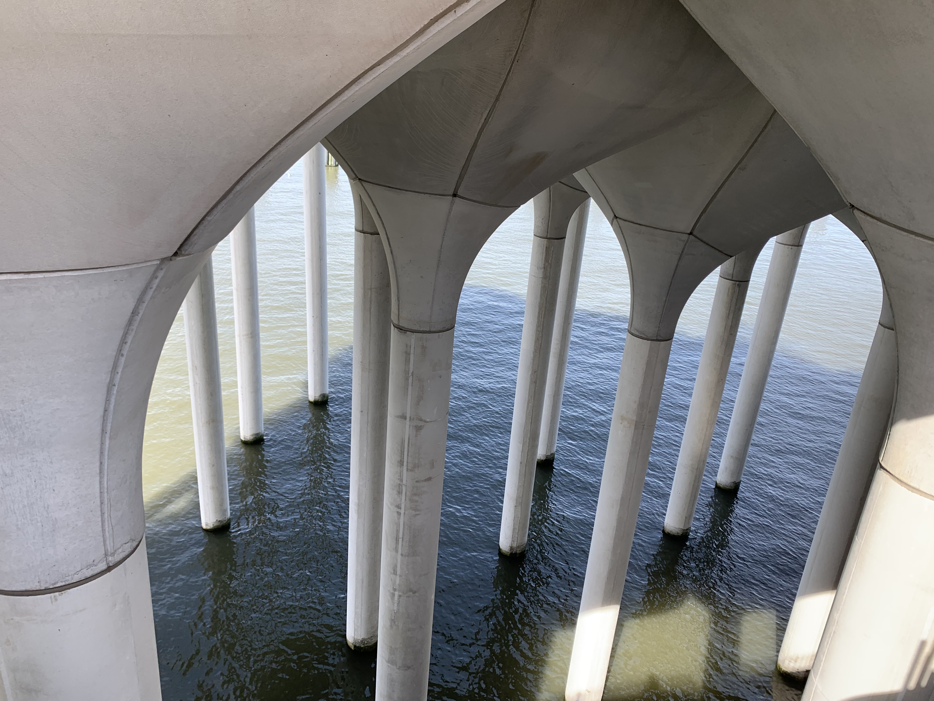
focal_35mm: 26
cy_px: 350
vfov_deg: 53.1
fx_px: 702
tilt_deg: -22.1
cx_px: 467
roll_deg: -3.6
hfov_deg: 67.3
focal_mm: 4.25
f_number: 1.8
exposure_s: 1/510
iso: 25
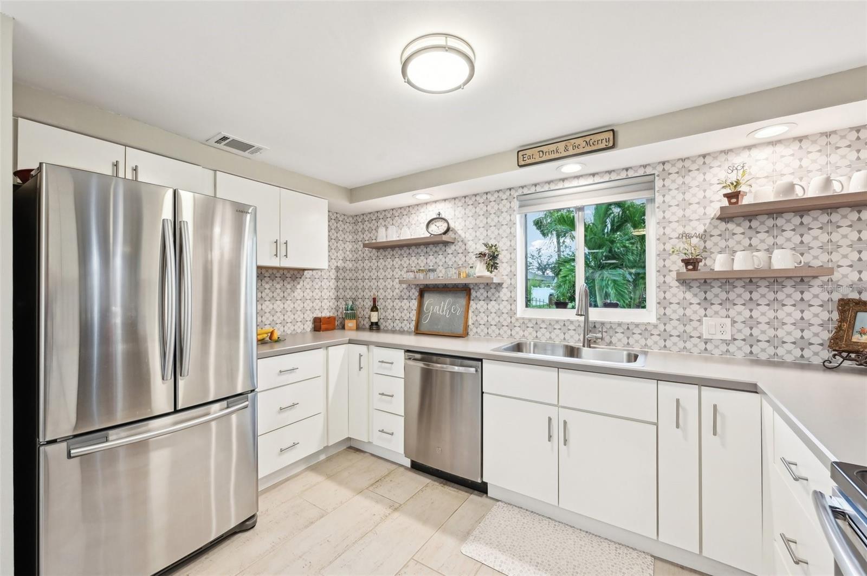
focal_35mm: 14
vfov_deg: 81.1
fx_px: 337
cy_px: 288
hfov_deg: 104.3
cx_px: 434
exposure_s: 1/15
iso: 400
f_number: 8
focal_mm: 14
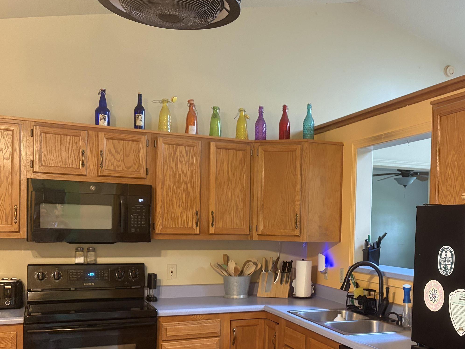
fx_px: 537
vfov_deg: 35.6
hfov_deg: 45.9
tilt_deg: -1.4
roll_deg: -1.1
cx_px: 321
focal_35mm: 40
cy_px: 236
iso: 400
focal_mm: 5.96
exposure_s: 1/40
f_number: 1.6
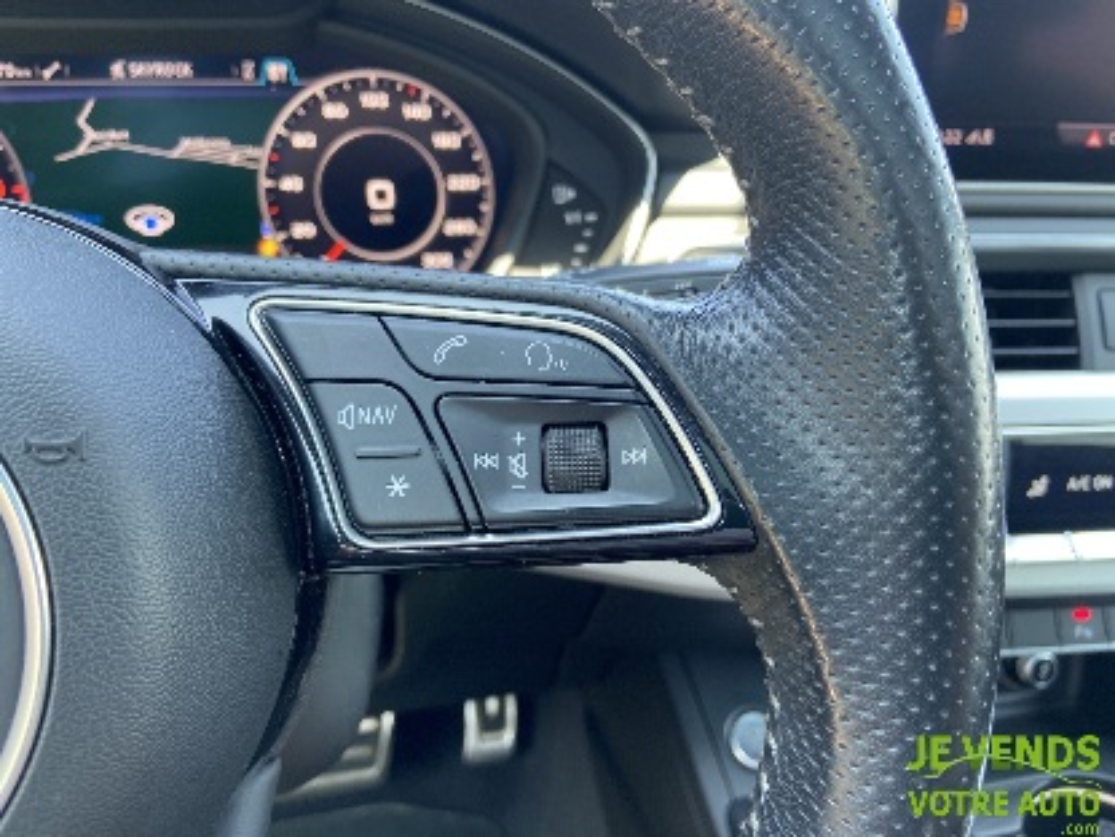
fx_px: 837
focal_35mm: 26
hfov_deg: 67.3
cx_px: 558
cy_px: 418
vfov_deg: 53.1
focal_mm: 4.25
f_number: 1.8
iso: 100
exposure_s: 1/98
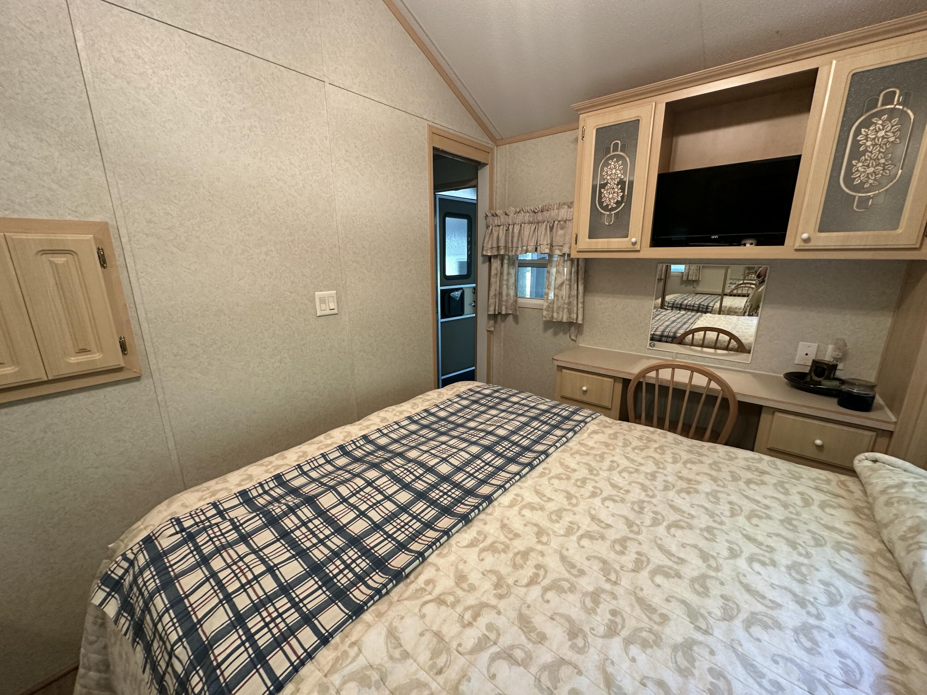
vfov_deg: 85.7
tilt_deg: -13.1
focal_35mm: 14
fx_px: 375
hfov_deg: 102.1
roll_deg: -0.9
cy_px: 348
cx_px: 464
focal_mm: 2.22
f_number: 2.2
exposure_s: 1/60
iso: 200
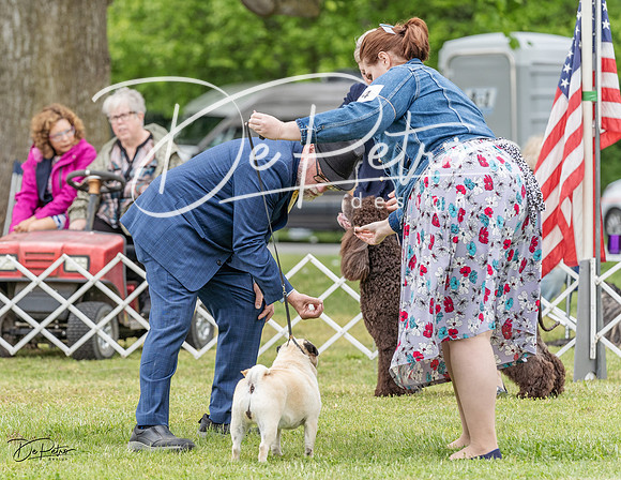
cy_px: 264
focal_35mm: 226
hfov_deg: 8.7
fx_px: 4092
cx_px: 220
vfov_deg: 6.7
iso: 800
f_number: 4.5
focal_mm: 162
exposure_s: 1/1000
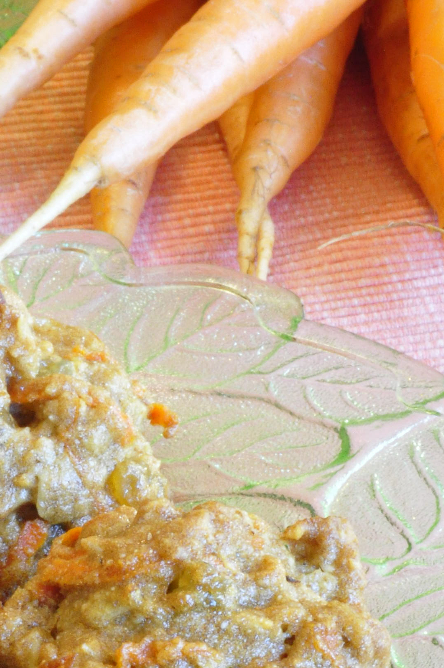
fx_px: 6602
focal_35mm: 356
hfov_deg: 3.8
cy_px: 184
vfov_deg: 5.8
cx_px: -105
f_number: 36
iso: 1600
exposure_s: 1/2.5
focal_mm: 90
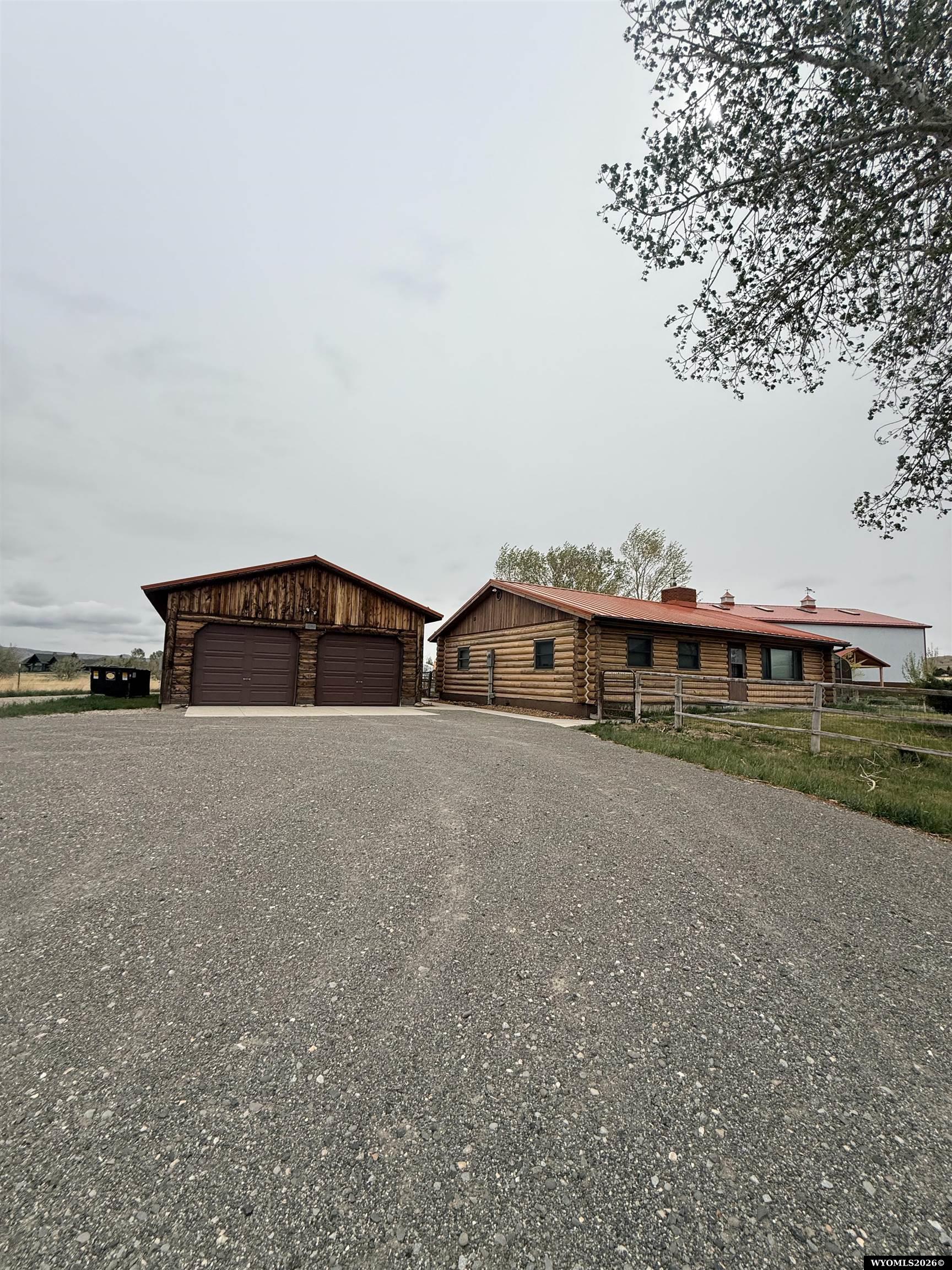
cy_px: 635
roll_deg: -1.4
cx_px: 476
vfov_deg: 102.1
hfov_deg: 85.7
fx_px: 513
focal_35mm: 14
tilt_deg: +4.6
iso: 50
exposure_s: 1/2976
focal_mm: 2.22
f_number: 2.2
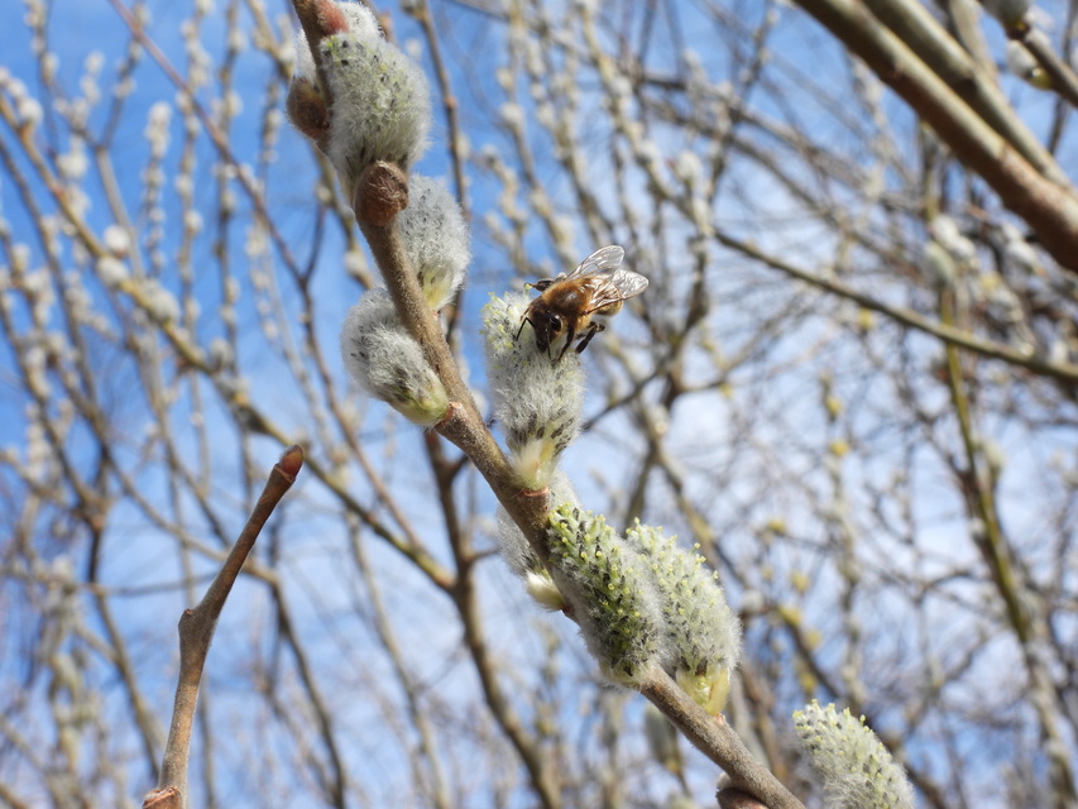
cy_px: 404
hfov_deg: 34.9
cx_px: 539
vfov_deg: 26.6
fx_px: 1713
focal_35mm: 55
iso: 100
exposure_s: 1/320
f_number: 6.3
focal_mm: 9.8
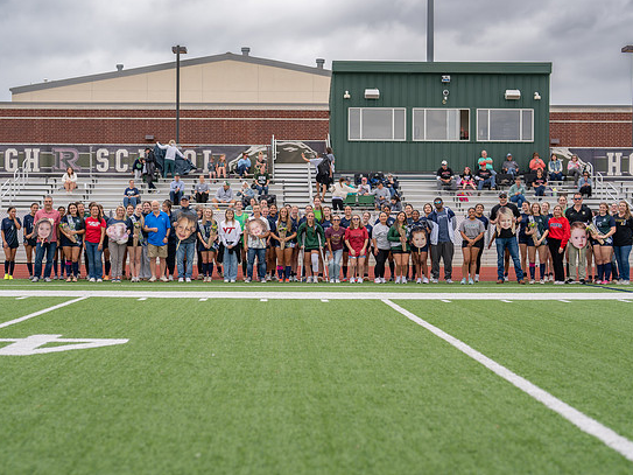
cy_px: 258
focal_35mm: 62
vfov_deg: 23.6
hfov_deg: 31.2
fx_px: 1134
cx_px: 281
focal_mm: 50
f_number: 2
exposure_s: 1/1000
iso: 125
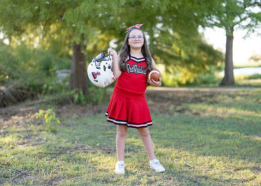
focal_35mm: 53
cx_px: 130
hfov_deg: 36.5
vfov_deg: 26.5
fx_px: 396
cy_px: 93
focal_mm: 50
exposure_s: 1/800
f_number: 1.2
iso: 100
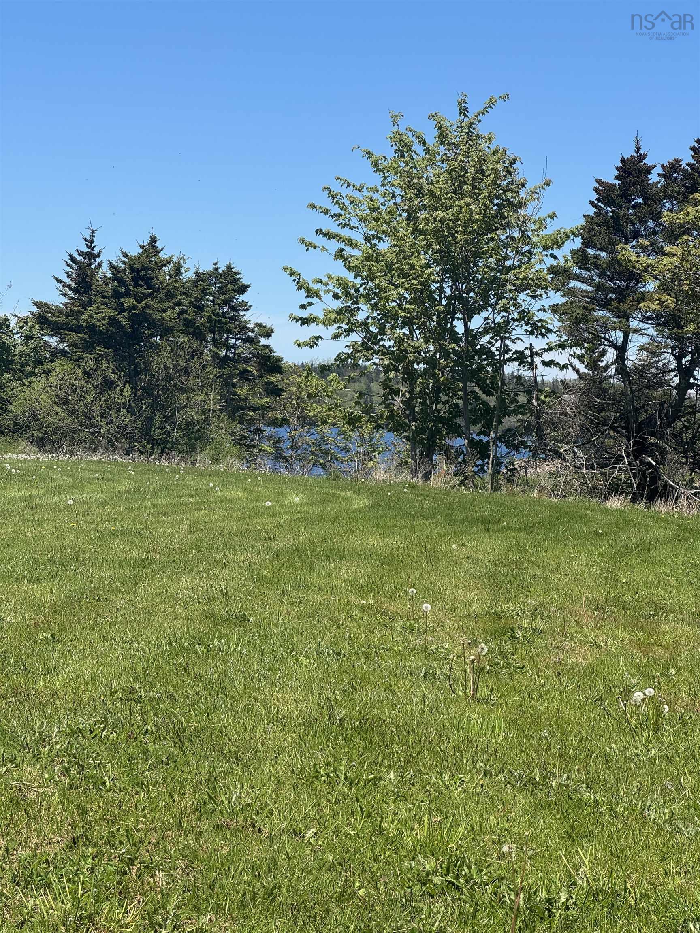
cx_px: 350
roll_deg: -3.3
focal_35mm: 77
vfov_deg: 25.3
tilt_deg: -2.6
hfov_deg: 19.1
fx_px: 2076
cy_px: 466
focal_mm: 9
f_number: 2.8
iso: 25
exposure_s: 1/815
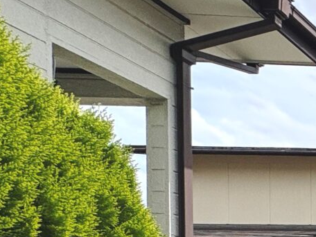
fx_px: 539
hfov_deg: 18.3
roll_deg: -1.5
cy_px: 331
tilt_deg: -2.4
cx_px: 658
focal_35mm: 59
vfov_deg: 21.7
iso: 50
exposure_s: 1/2874
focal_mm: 2.22
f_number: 2.2
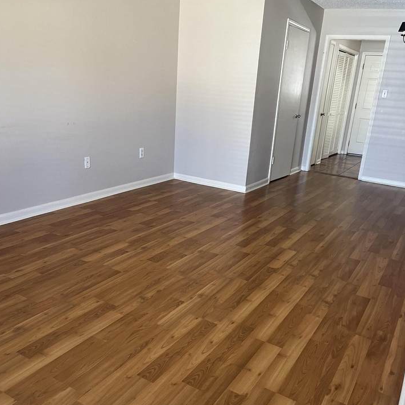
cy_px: 230
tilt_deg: -20.1
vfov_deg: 52.4
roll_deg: -3.2
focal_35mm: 31
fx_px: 410
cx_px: 201
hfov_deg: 52.5
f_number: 1.6
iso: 200
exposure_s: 1/60
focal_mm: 5.1
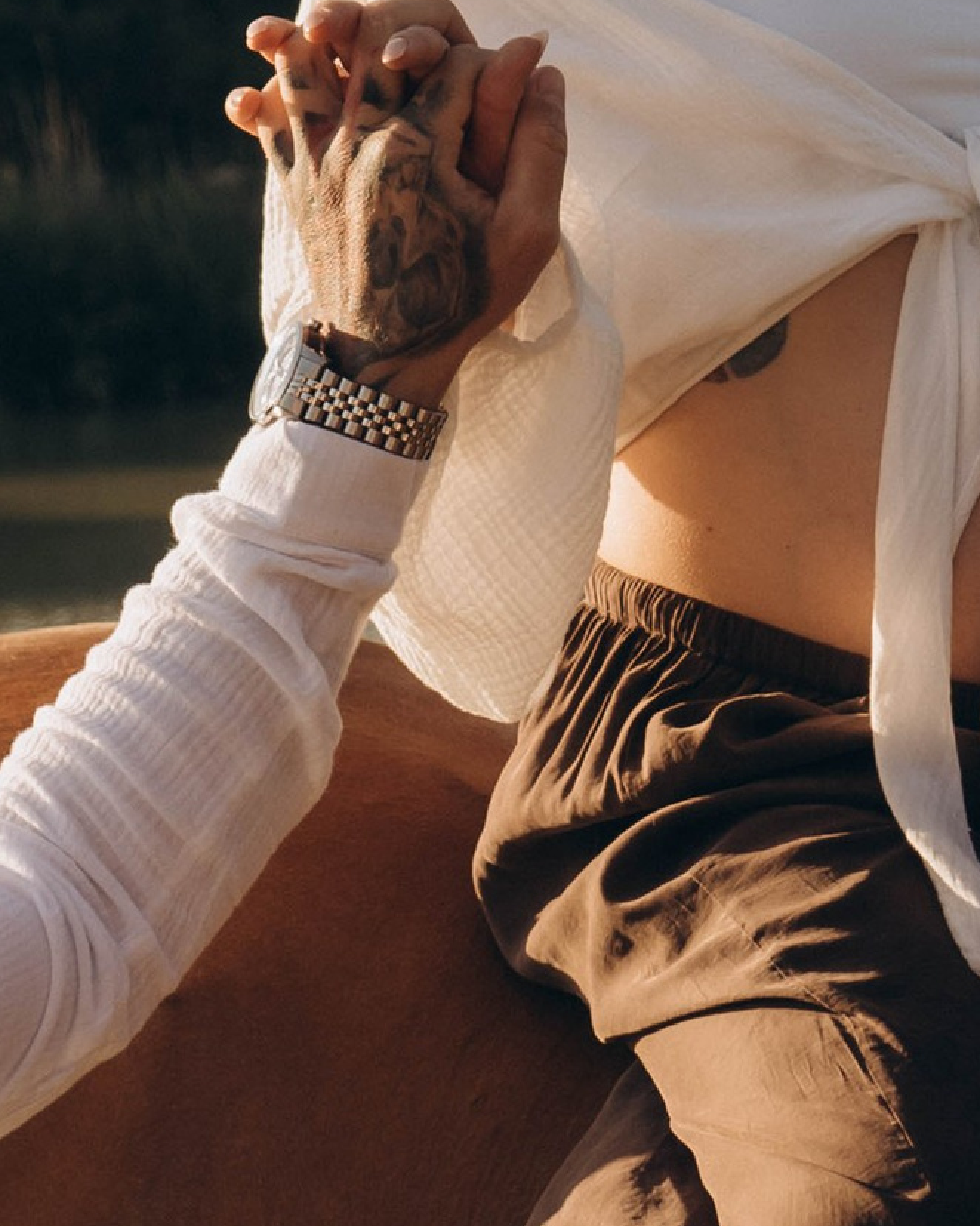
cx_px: 770
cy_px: 668
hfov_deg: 11.4
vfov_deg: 14.3
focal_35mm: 135
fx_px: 4896
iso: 200
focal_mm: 31
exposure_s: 1/800
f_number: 4
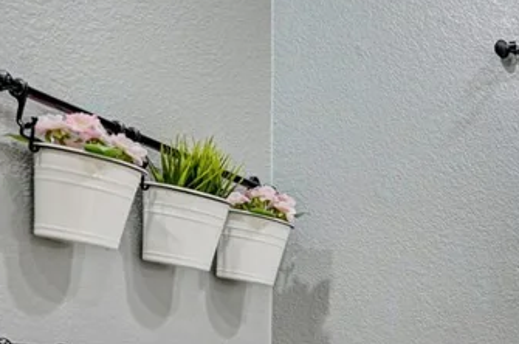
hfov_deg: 26.5
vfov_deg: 23.4
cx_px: 785
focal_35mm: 54
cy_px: 395
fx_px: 770
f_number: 8
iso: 800
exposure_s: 1/15
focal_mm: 17.5
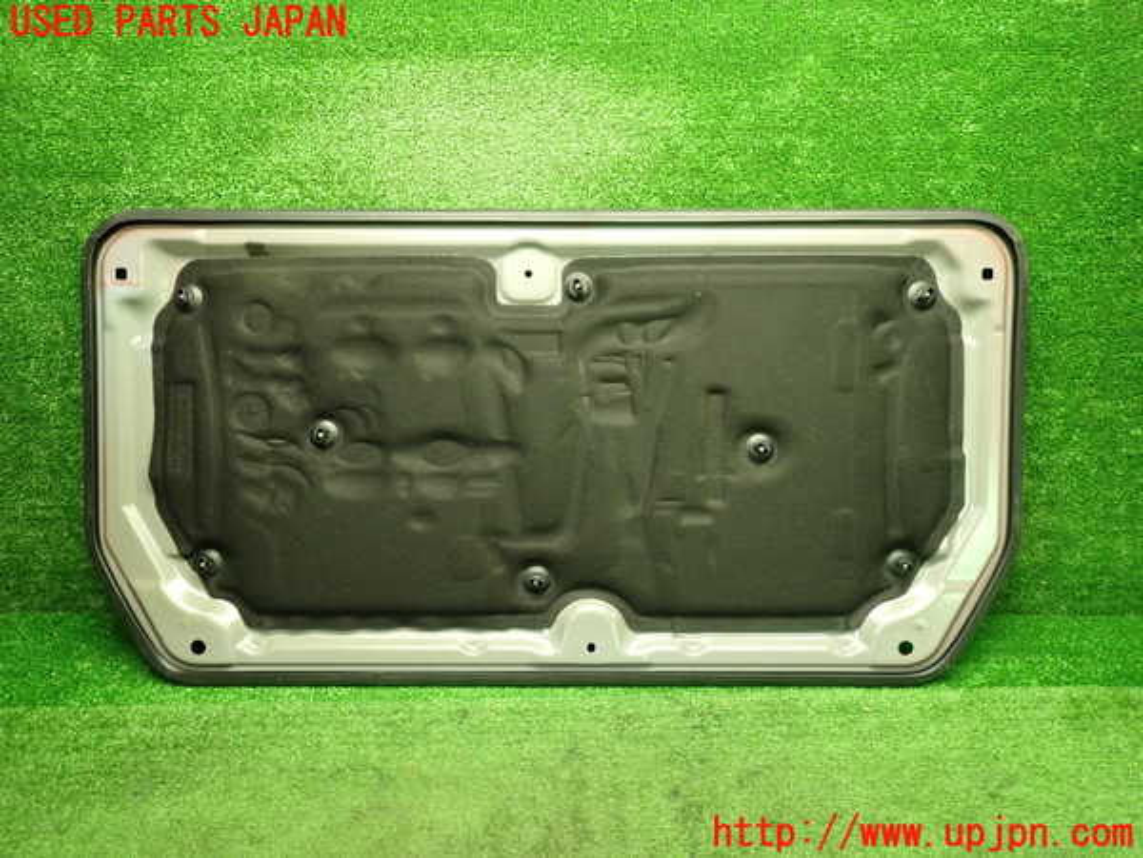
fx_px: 825
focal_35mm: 25
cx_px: 572
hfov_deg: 69.4
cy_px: 429
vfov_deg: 54.9
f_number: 2
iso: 320
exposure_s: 1/30
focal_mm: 4.5
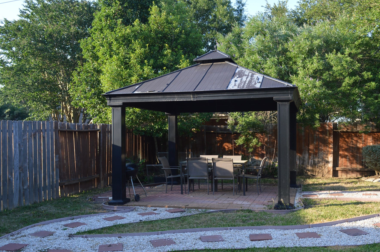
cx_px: 209
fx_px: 390
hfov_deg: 51.8
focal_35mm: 37
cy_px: 138
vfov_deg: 35.8
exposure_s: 1/125
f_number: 5.6
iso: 200
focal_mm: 20
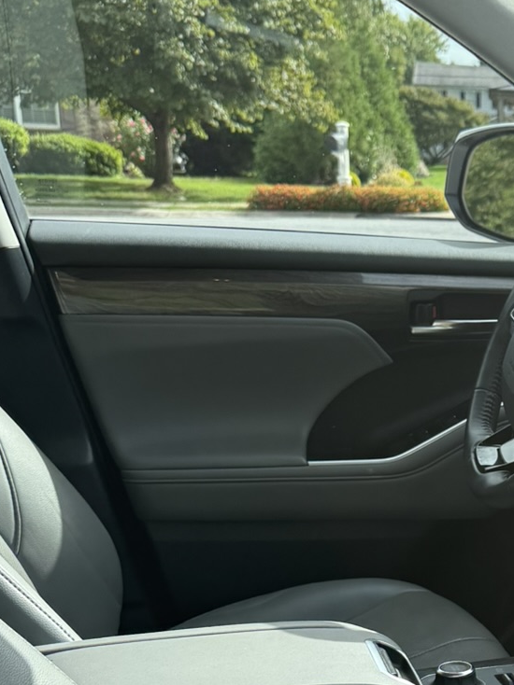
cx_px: 668
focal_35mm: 67
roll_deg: -2.7
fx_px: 1327
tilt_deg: -17.2
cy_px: 627
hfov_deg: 20.1
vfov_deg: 27.8
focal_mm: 6.76
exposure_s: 1/2232
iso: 100
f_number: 1.78
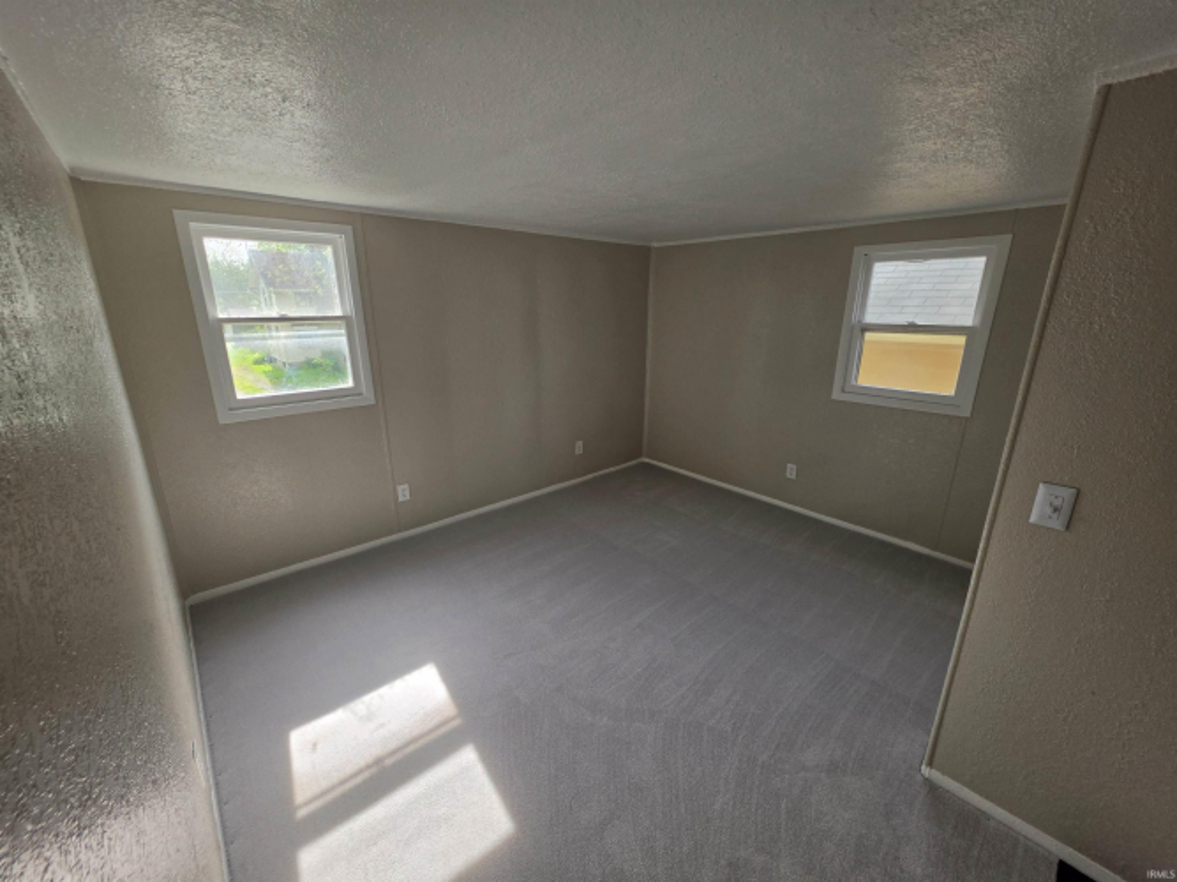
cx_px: 588
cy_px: 441
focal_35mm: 13
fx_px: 442
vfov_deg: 89.9
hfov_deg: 106.2
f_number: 1.9
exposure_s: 1/339
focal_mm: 2.2
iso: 32
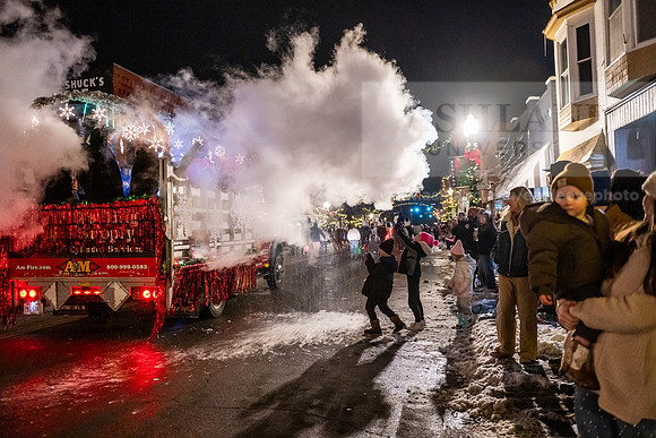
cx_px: 328
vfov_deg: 41.1
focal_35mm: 32
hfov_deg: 58.7
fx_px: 583
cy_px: 219
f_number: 2.8
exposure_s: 1/250
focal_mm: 32
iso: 4000
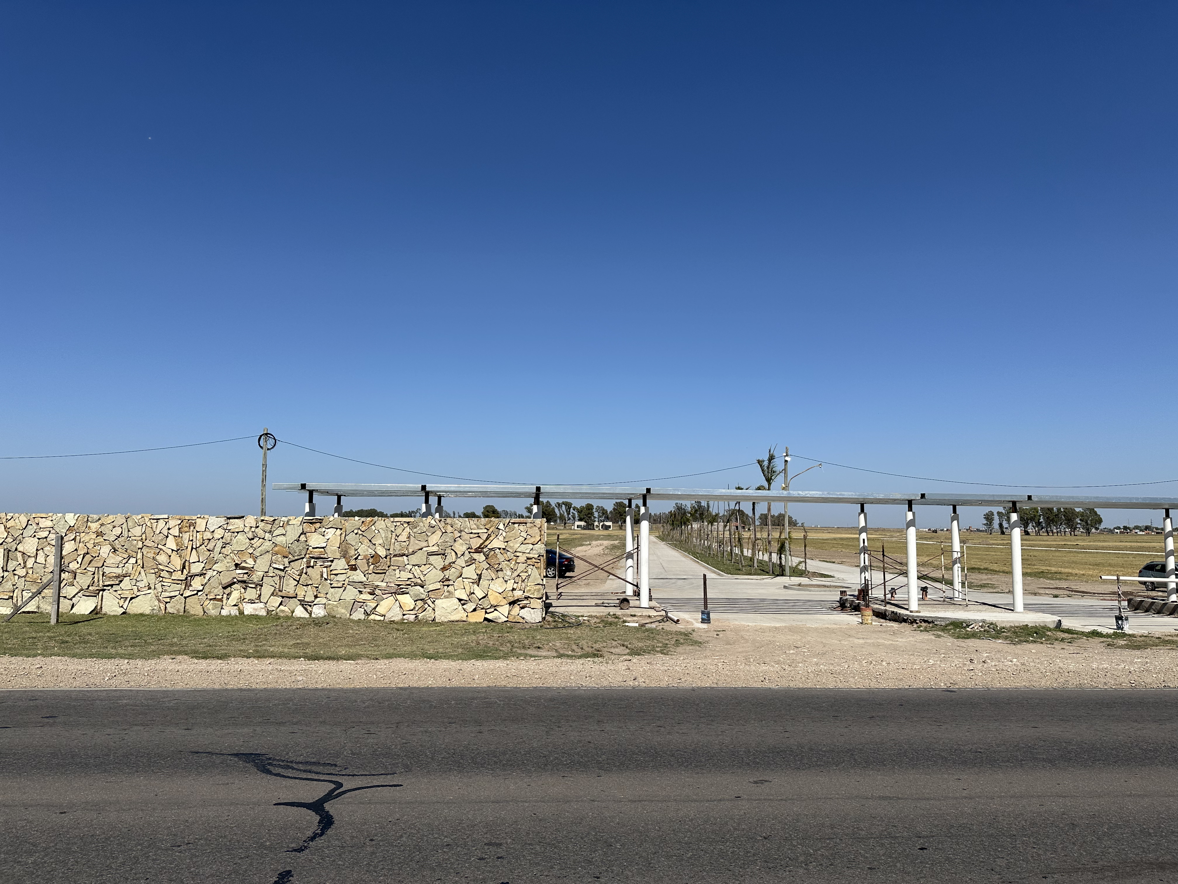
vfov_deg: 56.8
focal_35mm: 24
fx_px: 817
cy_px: 442
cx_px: 589
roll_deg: -1.0
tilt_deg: +8.0
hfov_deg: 71.6
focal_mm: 6.86
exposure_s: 1/9709
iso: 80
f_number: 1.78
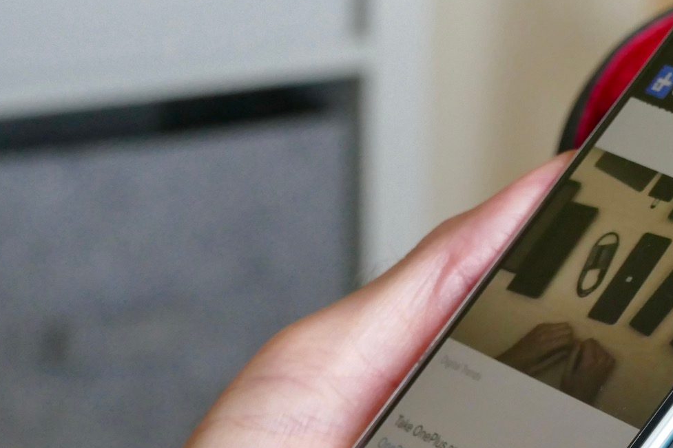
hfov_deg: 7.7
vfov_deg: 5.2
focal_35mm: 266
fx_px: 4972
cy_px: 428
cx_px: 581
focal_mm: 47.46
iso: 1600
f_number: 6.3
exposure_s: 1/80
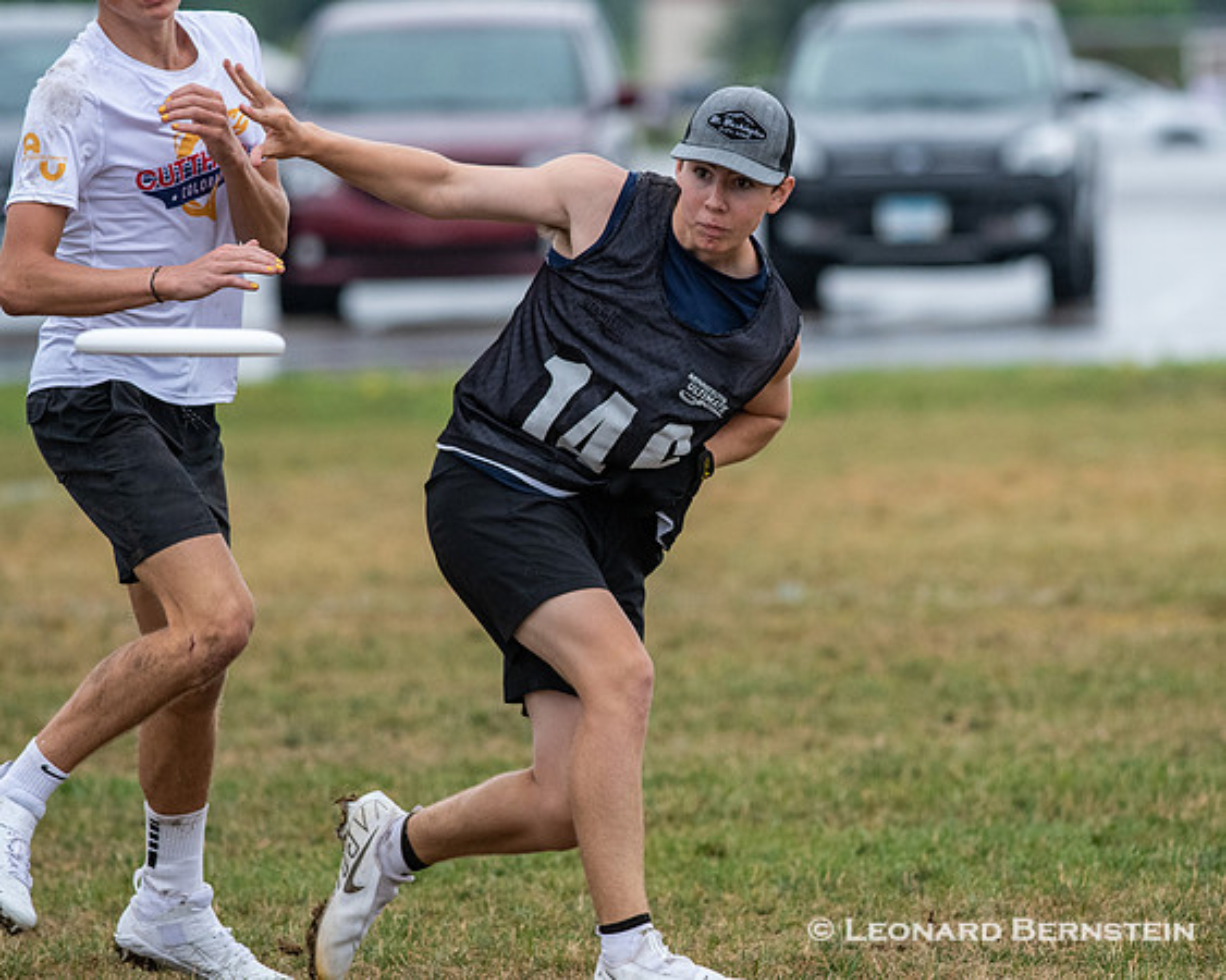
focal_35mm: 507
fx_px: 18383
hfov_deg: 3.8
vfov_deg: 3.1
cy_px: 490
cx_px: 736
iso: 1600
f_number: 5
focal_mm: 300
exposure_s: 1/2000
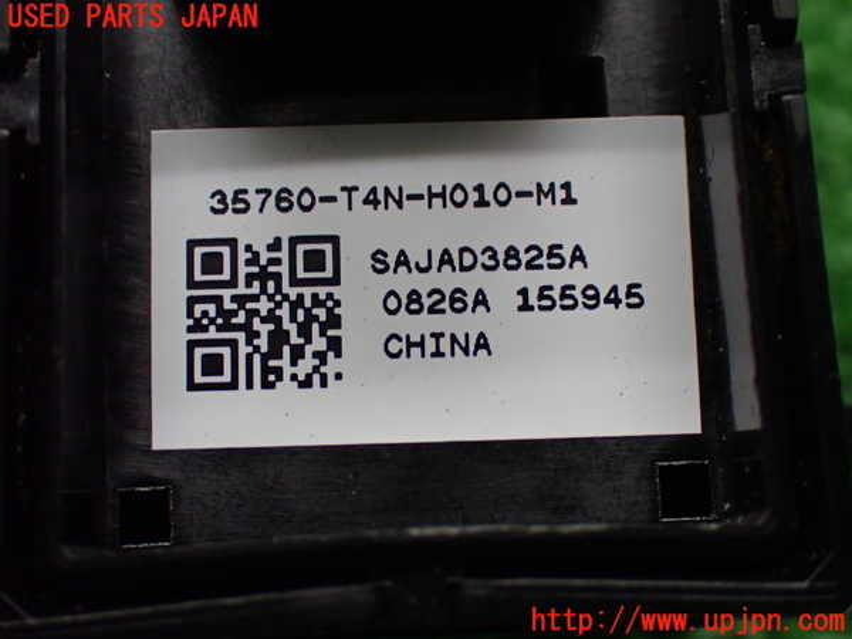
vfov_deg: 23.7
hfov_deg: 31.2
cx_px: 426
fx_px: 1526
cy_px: 320
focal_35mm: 62
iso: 800
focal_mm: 11.09
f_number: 3.6
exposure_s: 1/125
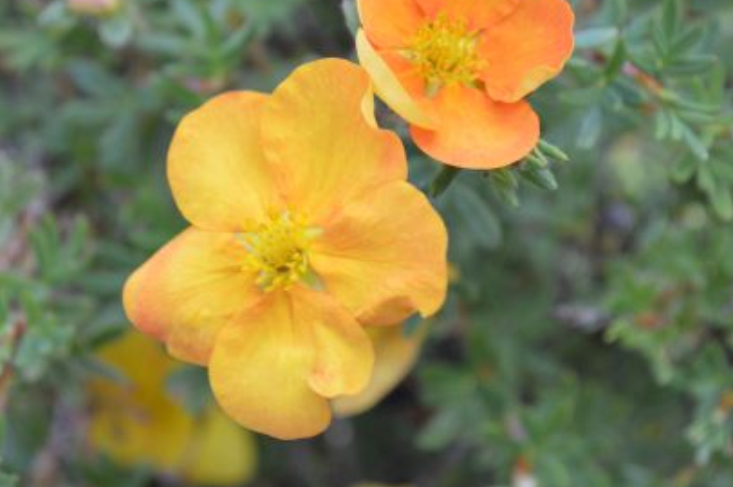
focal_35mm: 100
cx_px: 366
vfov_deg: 13.7
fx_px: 2029
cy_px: 131
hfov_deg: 20.5
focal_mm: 45
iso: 400
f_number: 5.6
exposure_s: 1/125
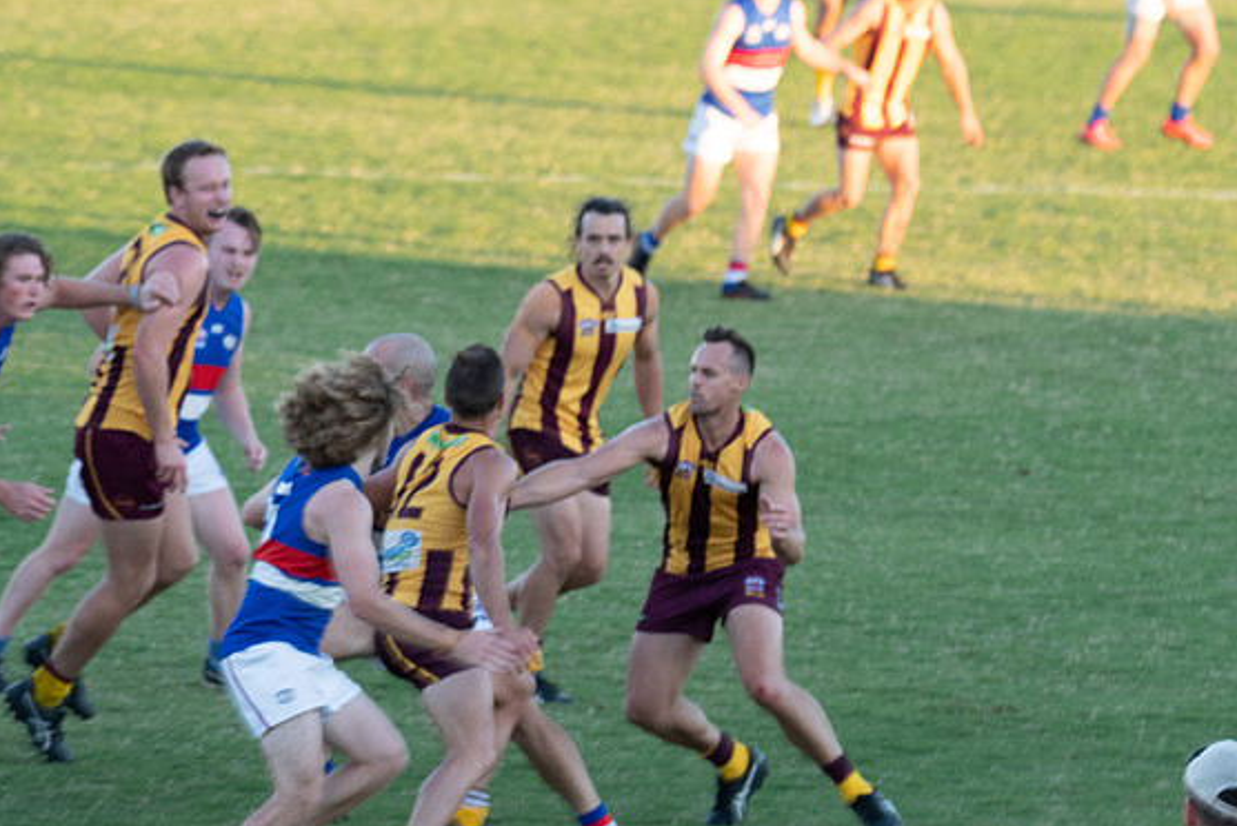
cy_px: 407
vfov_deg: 3.7
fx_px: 12892
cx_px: 604
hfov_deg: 5.5
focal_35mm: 375
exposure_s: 1/250
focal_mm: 240
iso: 800
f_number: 7.1
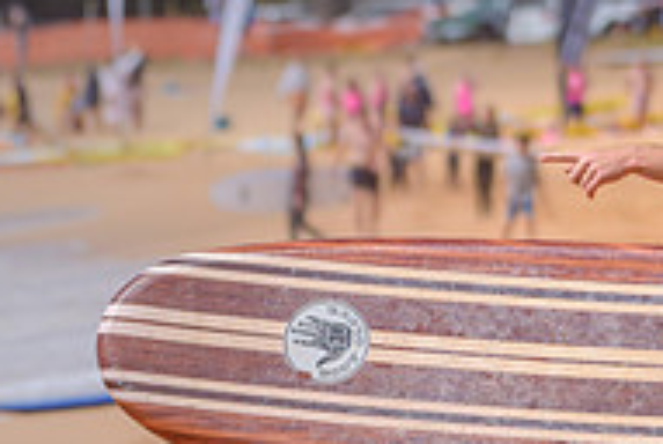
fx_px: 13705
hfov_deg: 2.8
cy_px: 371
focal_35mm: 743
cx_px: 657
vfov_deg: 1.9
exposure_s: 1/2000
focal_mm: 200
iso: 140
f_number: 5.6
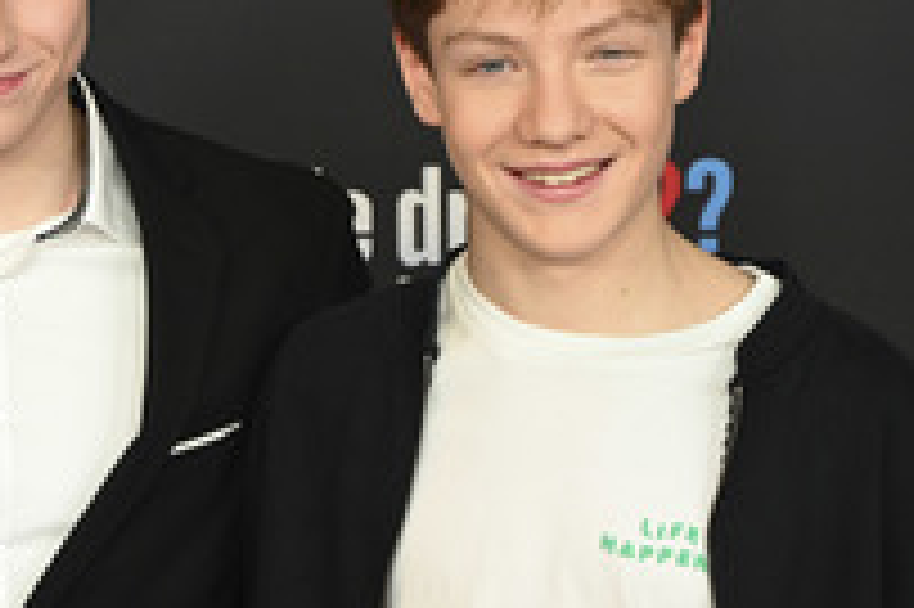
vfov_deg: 7.5
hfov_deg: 11.1
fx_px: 4668
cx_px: 29
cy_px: 315
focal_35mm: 184
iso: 1000
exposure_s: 1/160
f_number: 6.3
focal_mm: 83
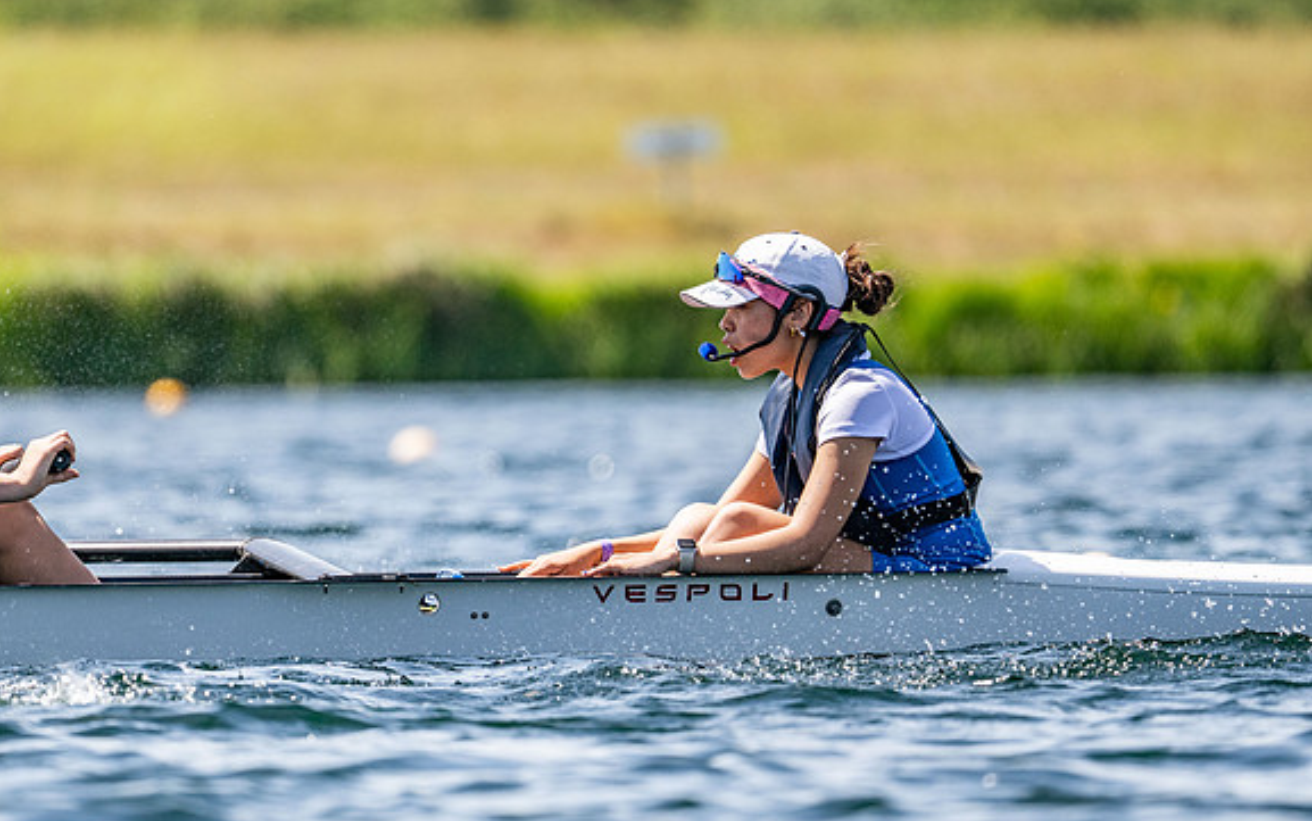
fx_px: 21961
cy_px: 396
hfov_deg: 3.4
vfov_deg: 2.1
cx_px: 655
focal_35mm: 614
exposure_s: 1/2500
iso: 250
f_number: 4.5
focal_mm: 400
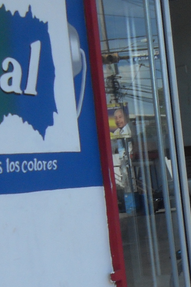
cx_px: 333
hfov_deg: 10.4
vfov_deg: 16.1
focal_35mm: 125
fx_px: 995
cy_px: 273
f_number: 7
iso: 80
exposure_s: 1/125
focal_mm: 6.3
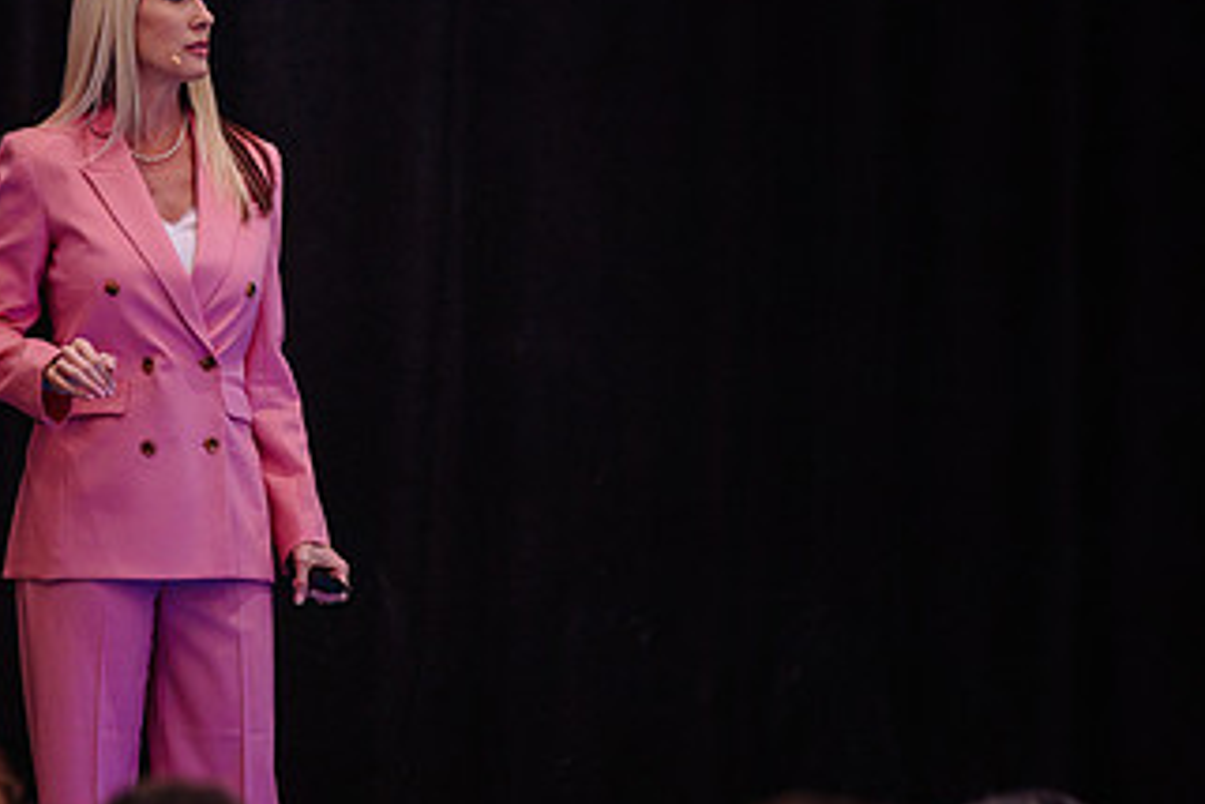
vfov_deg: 3.8
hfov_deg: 5.7
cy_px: 490
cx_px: 668
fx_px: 12083
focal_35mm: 361
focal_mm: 200
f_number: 2.8
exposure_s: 1/200
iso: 2500
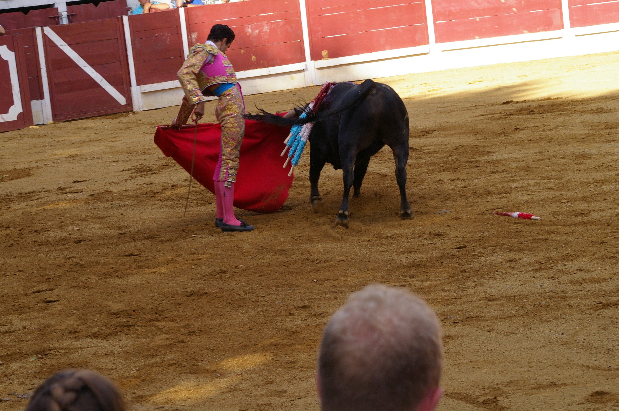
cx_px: 310
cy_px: 206
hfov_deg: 13.7
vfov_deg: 9.1
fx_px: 2577
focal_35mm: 150
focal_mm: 100
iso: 400
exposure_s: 1/125
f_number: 11
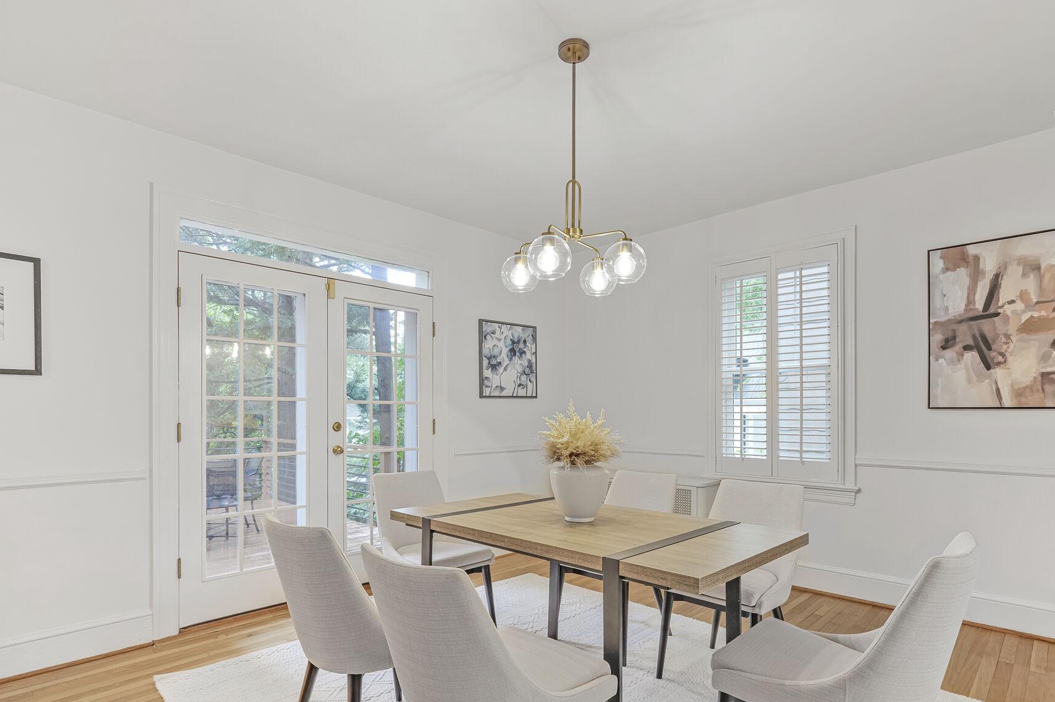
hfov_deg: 86.9
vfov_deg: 64.2
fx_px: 557
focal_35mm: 19
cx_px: 540
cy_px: 403
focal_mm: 16
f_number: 8
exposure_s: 1/2
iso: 400
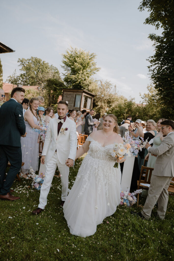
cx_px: 87
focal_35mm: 28
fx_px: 203
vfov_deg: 65.5
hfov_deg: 46.4
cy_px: 130
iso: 320
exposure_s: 1/2500
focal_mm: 28
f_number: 2.8
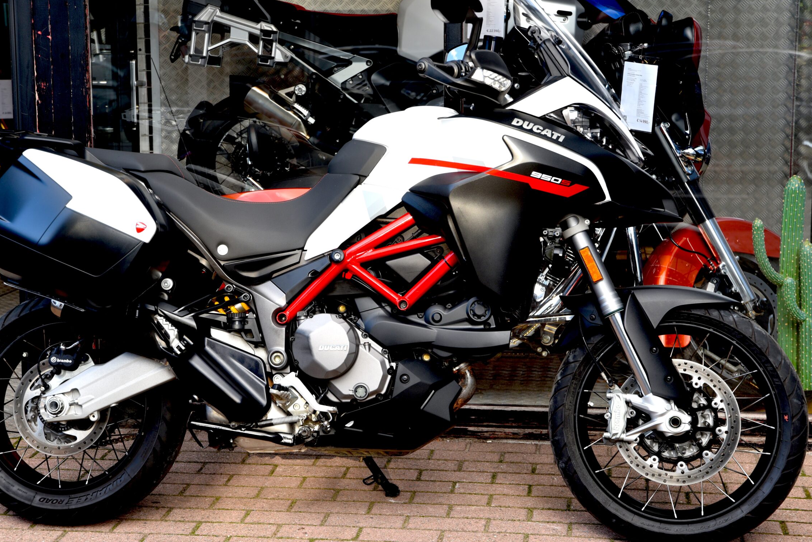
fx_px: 1692
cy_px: 262
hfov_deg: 27.0
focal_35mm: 75
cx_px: 368
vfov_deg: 18.2
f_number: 5
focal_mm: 66
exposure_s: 1/100
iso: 200
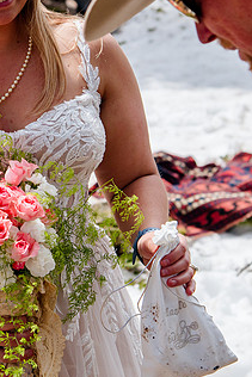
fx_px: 1783
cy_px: 107
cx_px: -63
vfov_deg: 12.1
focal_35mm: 170
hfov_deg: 8.0
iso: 200
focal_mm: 65
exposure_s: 1/800
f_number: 5.6
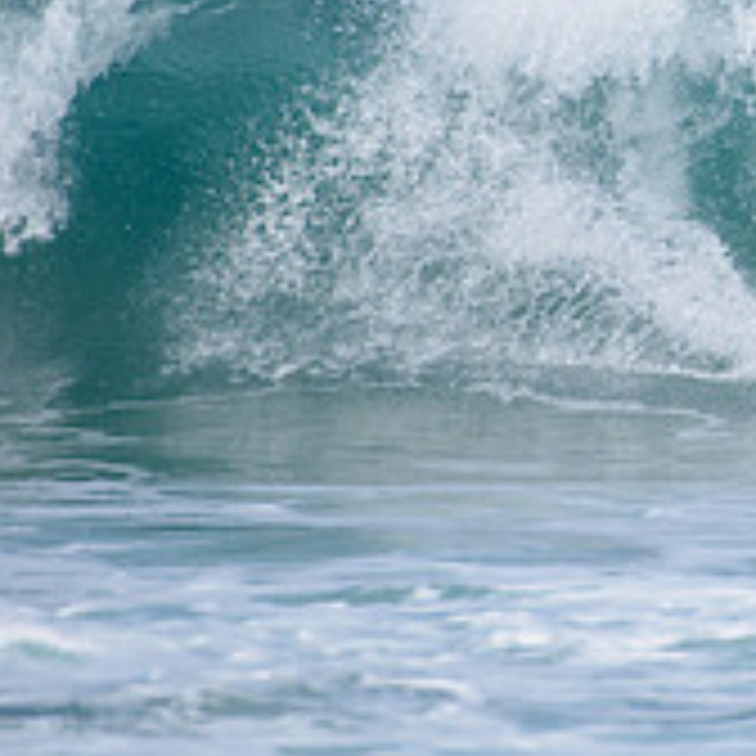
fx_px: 36198
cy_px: 196
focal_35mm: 1465
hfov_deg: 1.2
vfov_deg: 1.2
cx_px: 1287
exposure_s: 1/2500
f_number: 6.3
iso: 250
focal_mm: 500
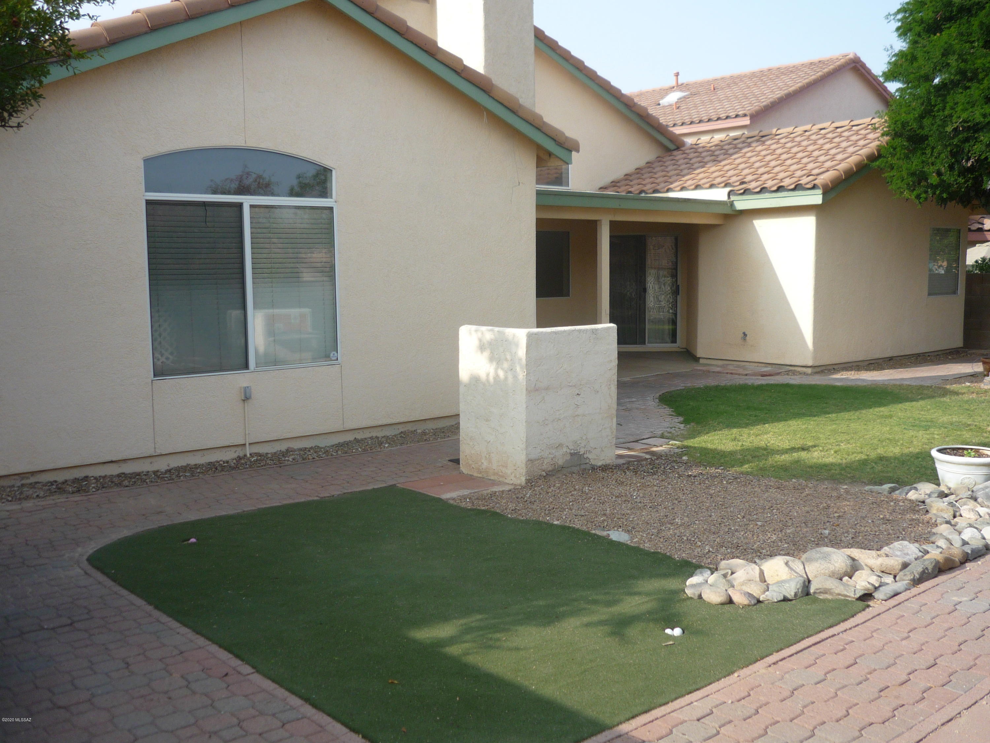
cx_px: 495
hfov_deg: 55.4
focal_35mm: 33
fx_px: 944
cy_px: 372
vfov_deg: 42.9
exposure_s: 1/640
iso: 100
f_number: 2.8
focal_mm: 5.5
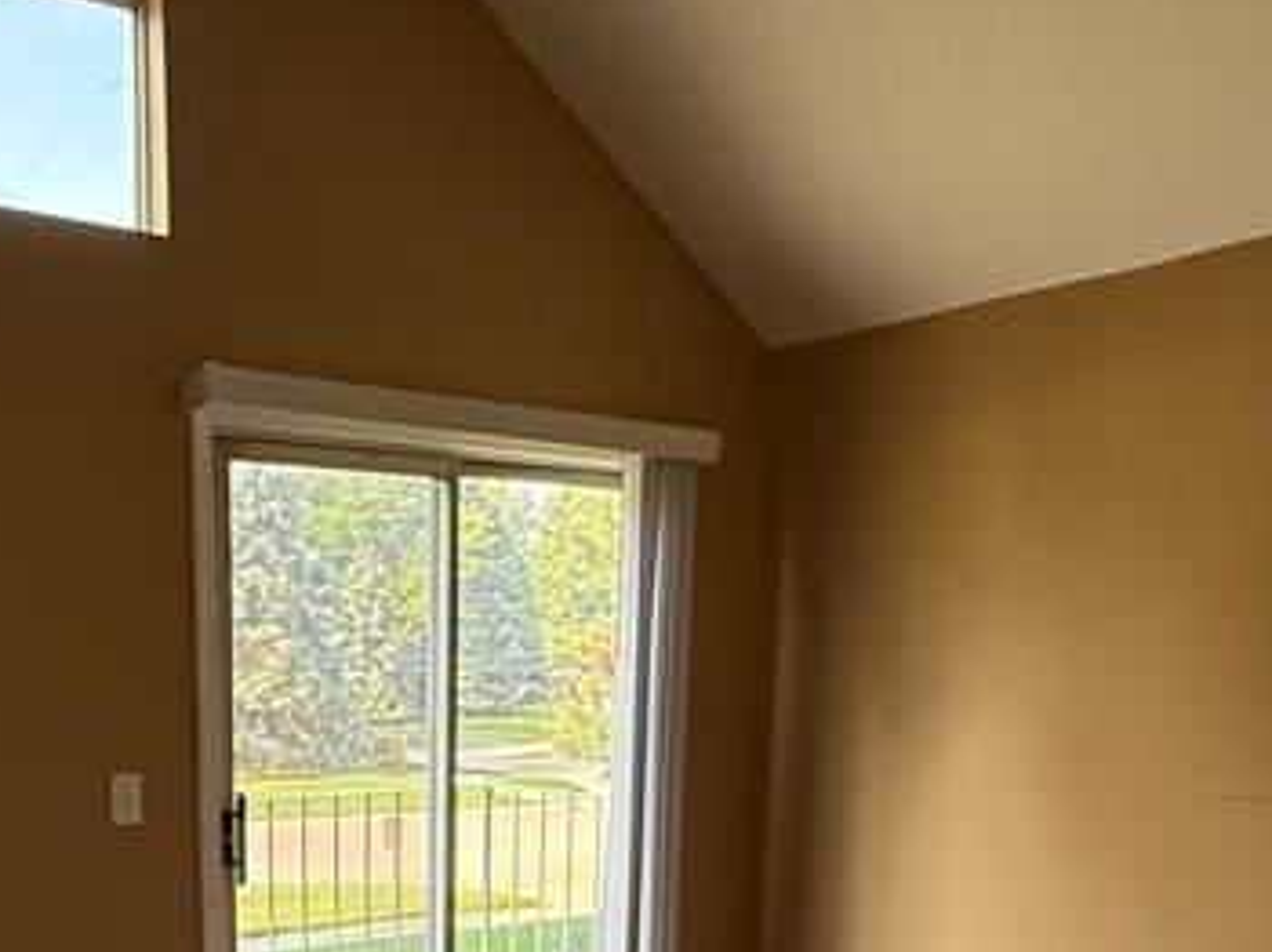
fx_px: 1506
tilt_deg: -8.8
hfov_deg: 44.6
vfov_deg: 32.8
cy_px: 908
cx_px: 349
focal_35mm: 41
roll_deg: +0.4
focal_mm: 2.22
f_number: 2.2
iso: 125
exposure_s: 1/120
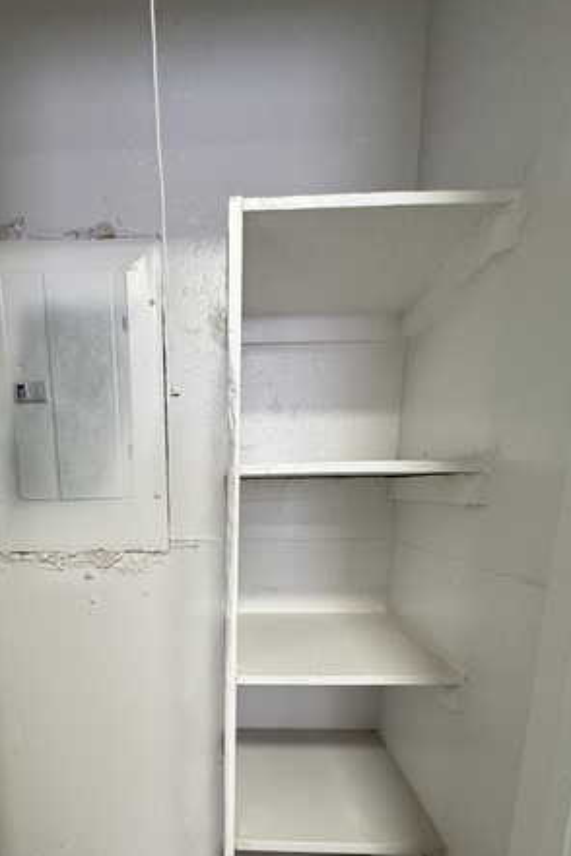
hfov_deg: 56.3
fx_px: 523
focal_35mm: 22
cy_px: 610
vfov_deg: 74.6
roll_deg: +1.2
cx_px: 204
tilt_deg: -15.8
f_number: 2.2
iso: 250
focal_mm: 2.22
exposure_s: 1/60
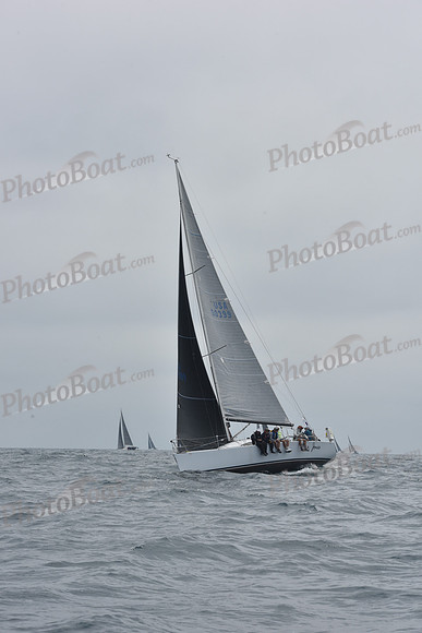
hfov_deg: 11.8
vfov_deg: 17.6
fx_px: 2038
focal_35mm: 116
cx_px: 211
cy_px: 316
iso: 250
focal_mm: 116
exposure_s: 1/800
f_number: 13
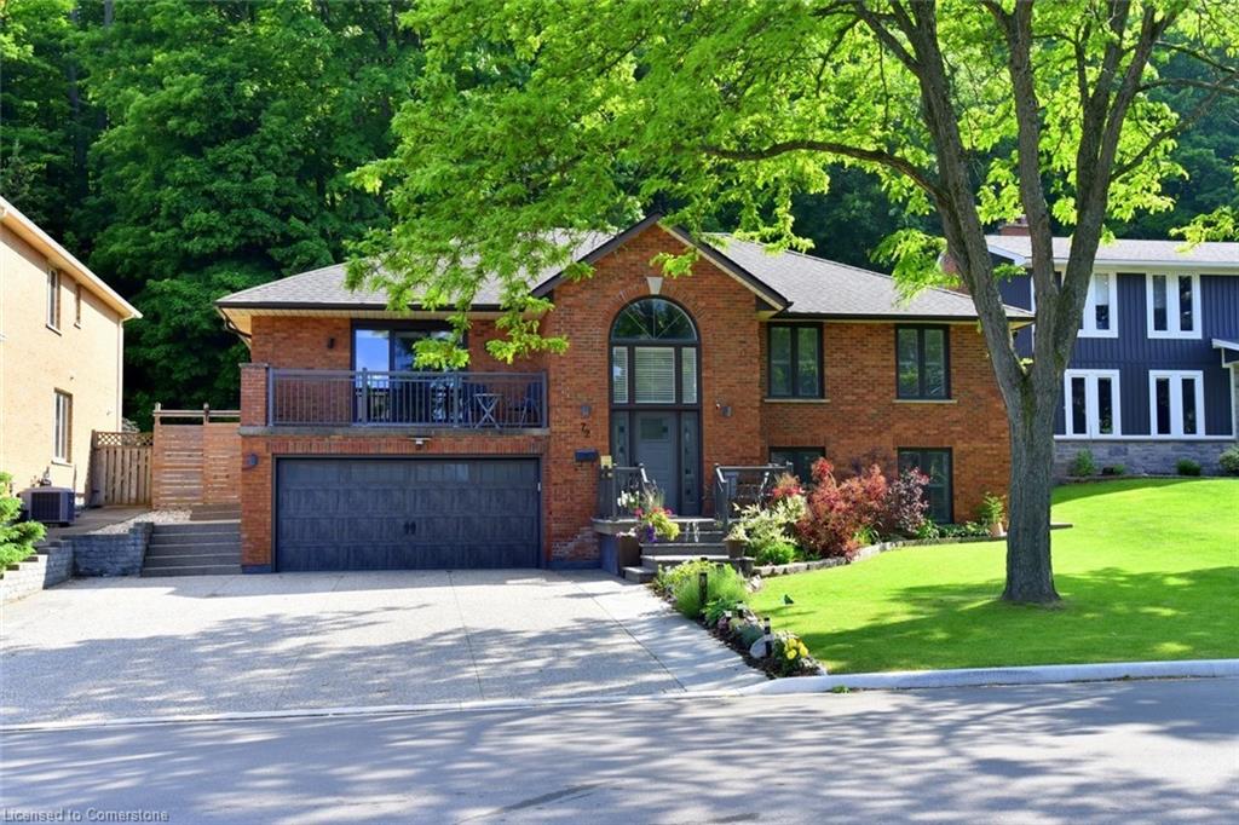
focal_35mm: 35
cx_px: 620
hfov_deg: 54.4
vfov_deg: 37.8
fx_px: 1204
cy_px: 412
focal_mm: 35
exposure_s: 1/400
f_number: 10
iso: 640
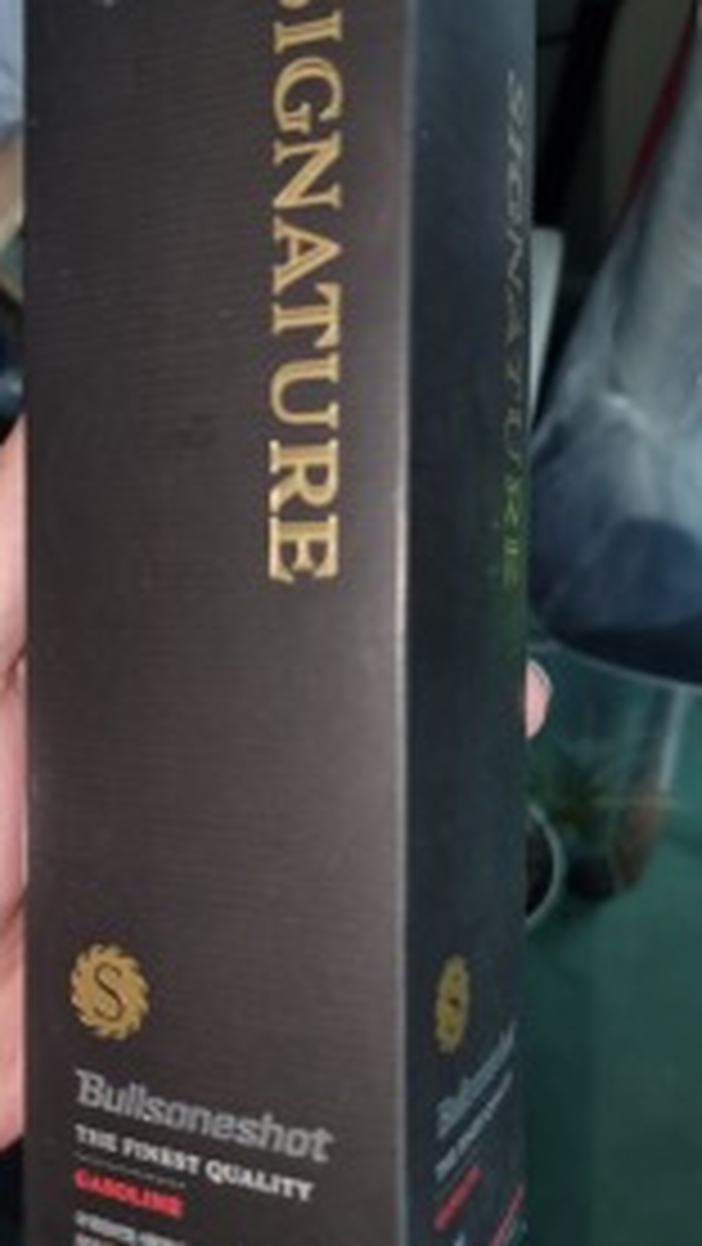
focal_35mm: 34
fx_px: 1124
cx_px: 279
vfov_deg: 58.0
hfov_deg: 34.6
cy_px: 612
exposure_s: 1/28
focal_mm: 6.7
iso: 80
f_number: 1.8
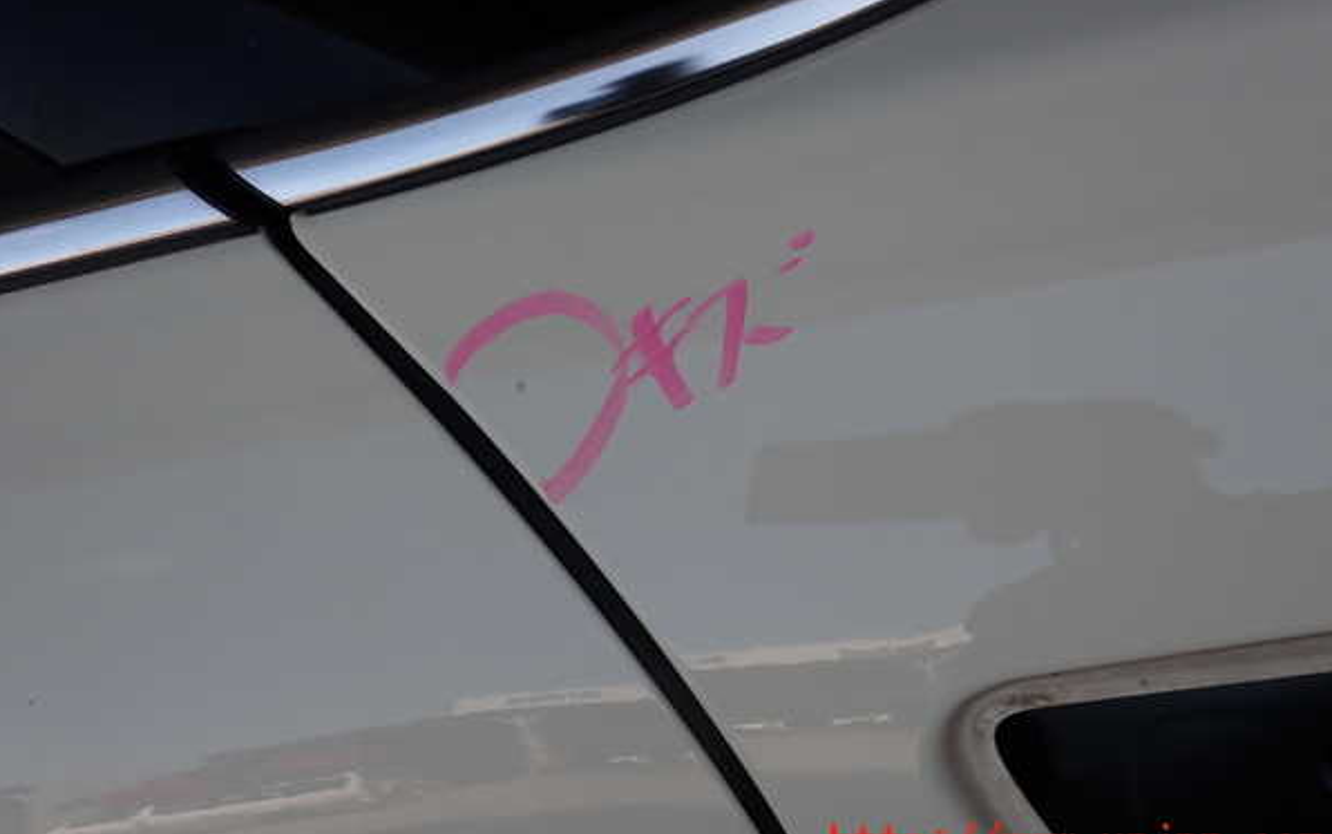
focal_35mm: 32
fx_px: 1162
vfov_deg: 39.4
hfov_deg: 59.6
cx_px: 664
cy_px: 371
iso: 100
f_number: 3.2
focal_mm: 5.4
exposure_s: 1/640
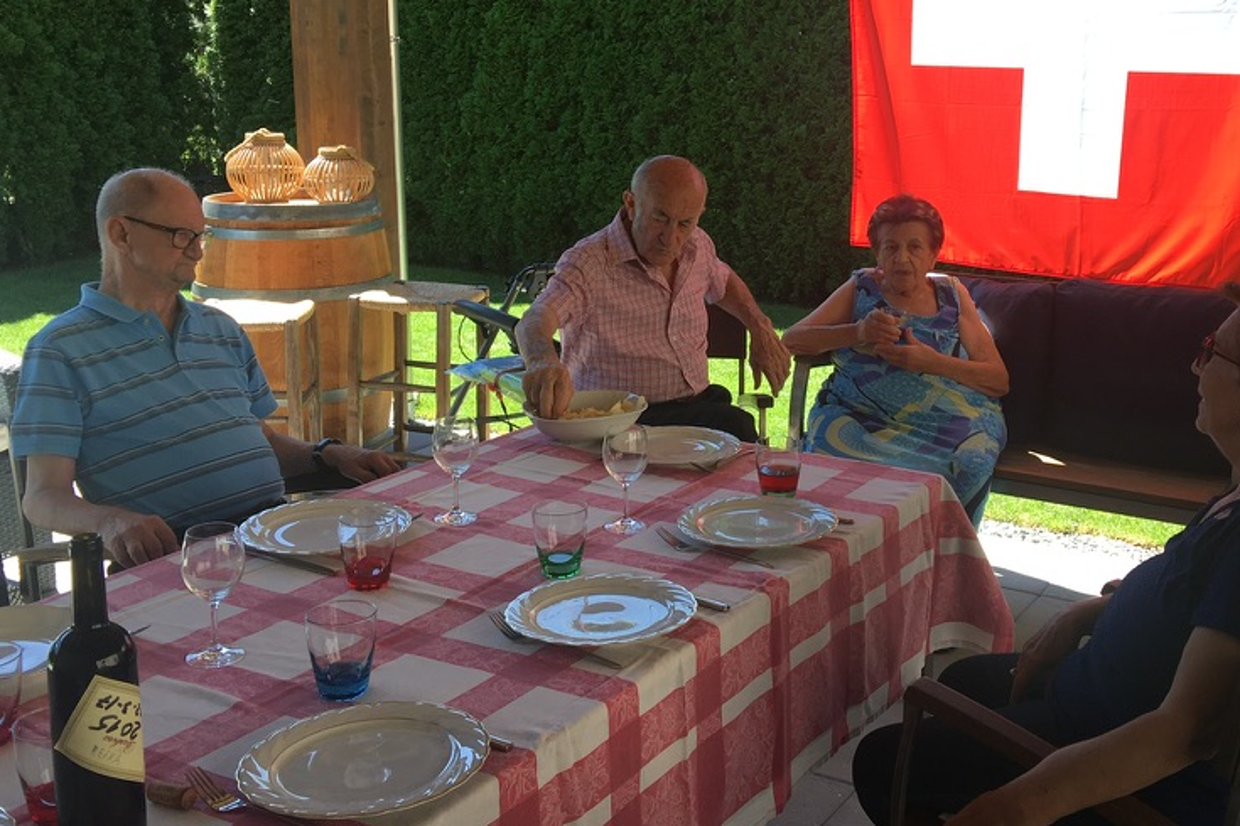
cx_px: 761
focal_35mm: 42
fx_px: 1447
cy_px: 287
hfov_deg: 46.1
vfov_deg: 31.7
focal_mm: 4.15
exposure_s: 1/201
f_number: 2.2
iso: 25
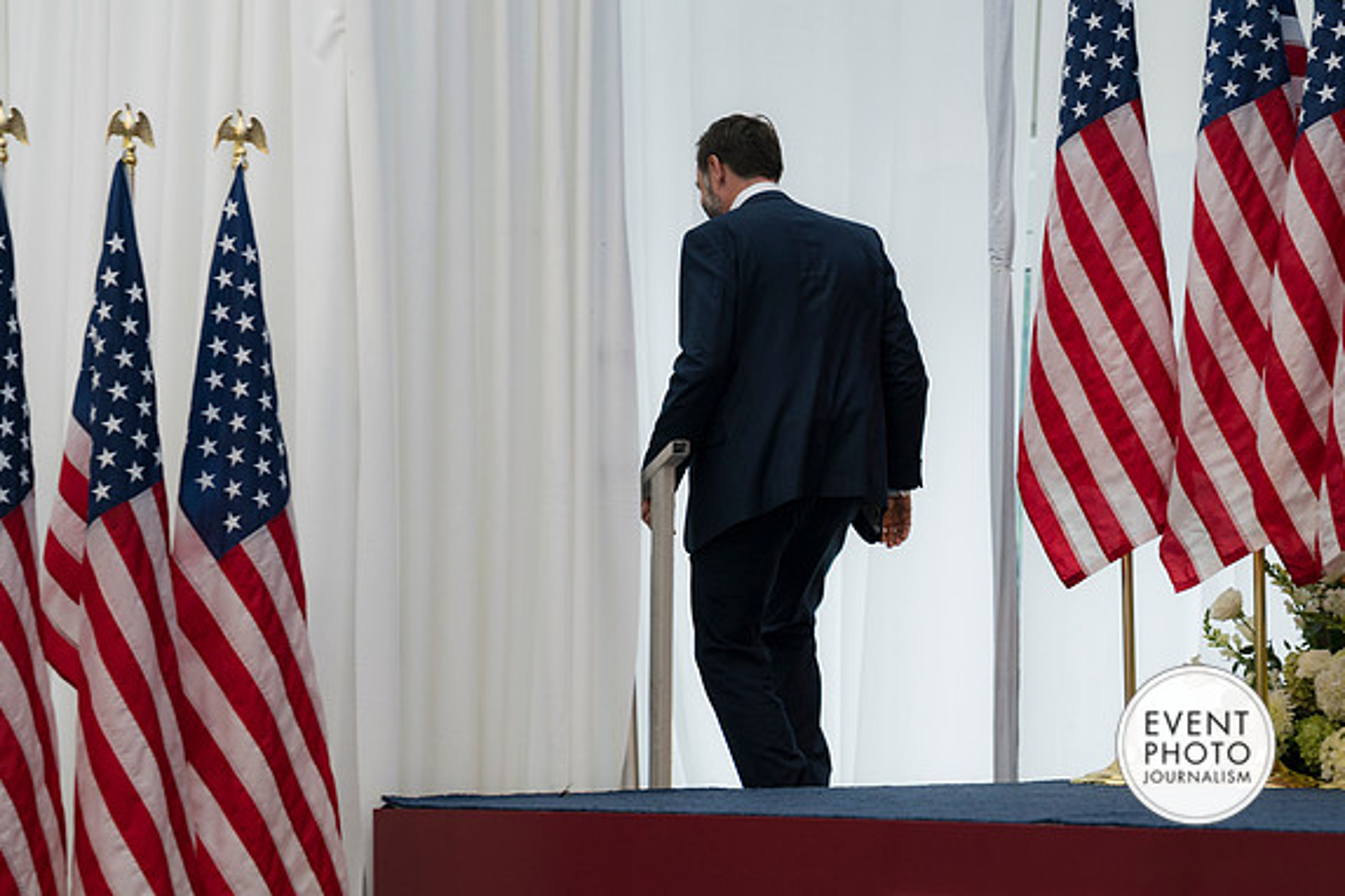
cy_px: 448
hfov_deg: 12.7
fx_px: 6052
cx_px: 674
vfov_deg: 8.5
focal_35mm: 162
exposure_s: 1/160
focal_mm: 107
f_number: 4
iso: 125
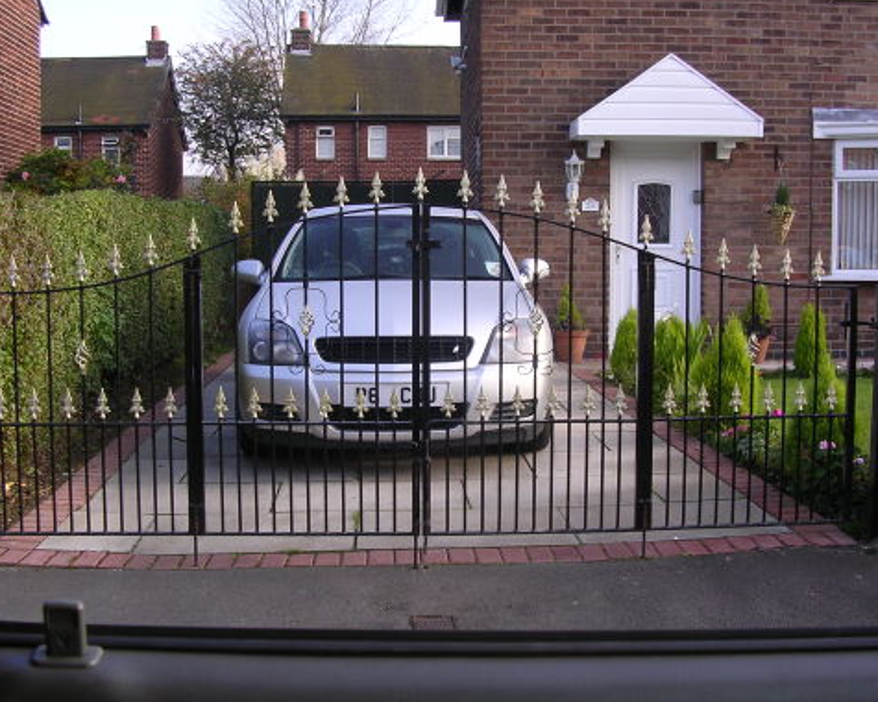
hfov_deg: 45.8
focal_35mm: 40
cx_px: 438
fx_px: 1039
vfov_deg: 37.3
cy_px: 349
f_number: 2.8
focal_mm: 5.8
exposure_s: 1/208
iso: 100
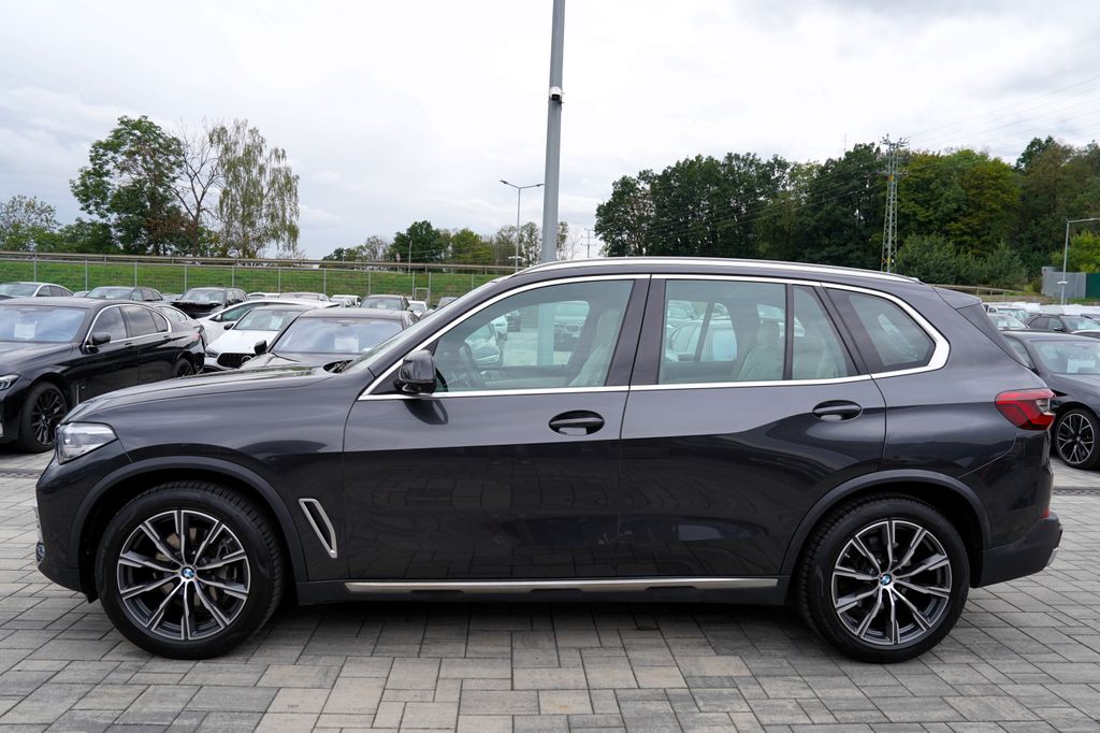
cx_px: 550
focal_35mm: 24
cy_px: 366
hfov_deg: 73.8
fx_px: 733
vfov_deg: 53.1
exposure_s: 1/80
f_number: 4.5
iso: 100
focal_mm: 24
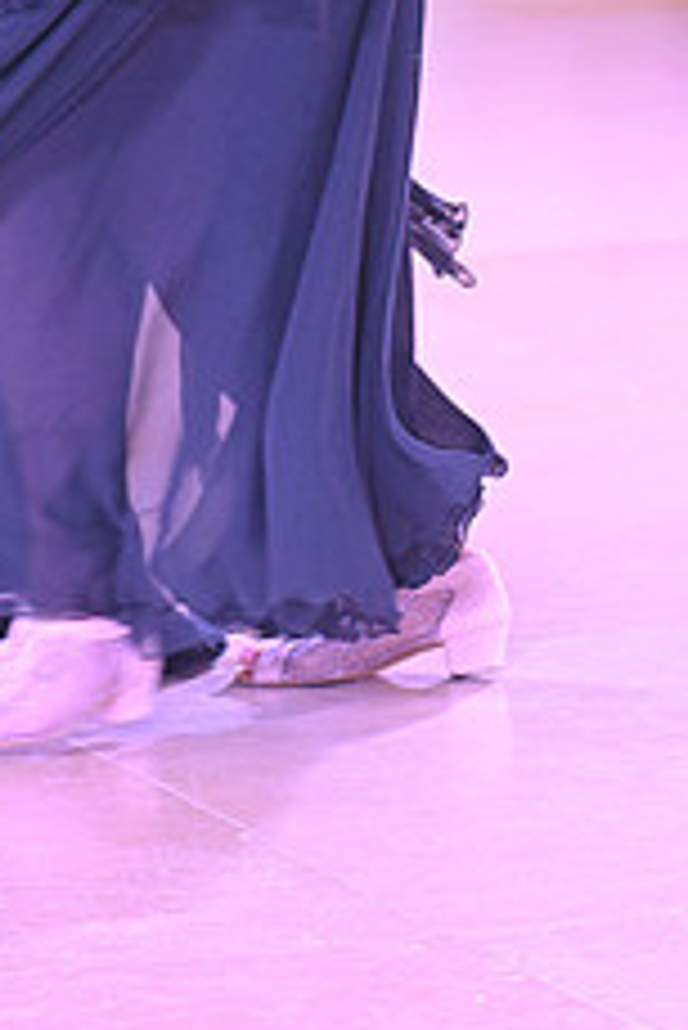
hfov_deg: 4.3
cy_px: -162
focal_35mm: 317
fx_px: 9073
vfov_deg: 6.5
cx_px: 268
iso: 5000
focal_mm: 125
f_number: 5
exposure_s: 1/320
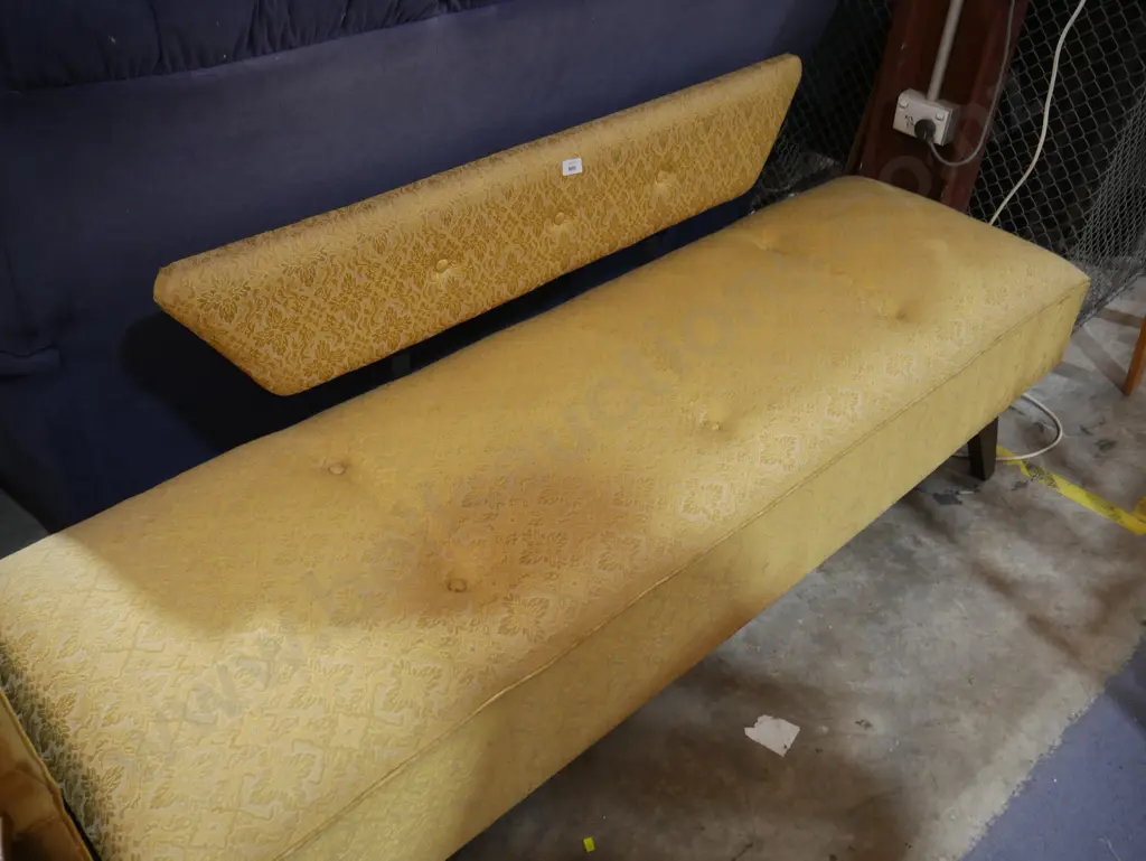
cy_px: 430
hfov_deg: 56.8
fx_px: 1060
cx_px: 573
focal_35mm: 32
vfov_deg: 44.2
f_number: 3.6
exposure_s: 1/60
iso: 400
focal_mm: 16
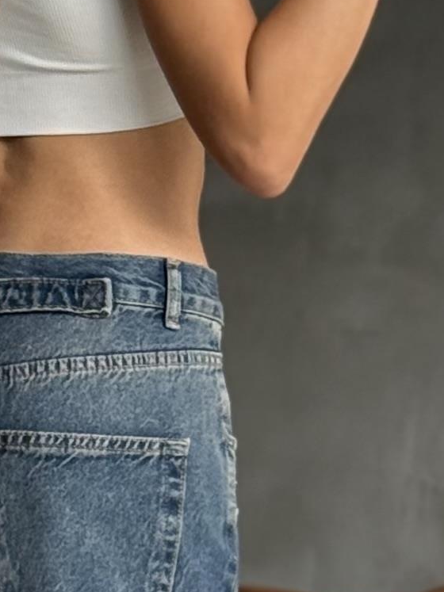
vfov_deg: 7.6
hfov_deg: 5.7
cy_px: 318
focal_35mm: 259
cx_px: -21
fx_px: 4431
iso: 160
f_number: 1.78
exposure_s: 1/88
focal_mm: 6.76
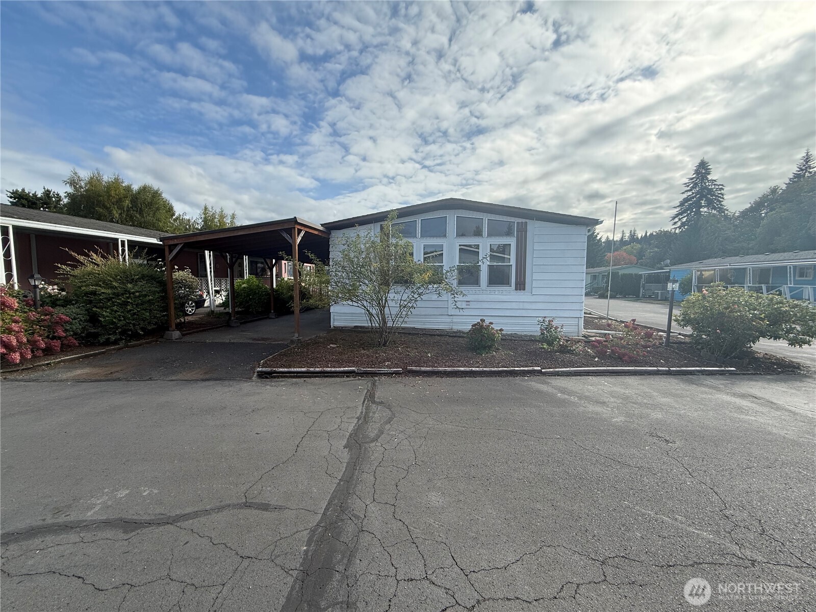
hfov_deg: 102.1
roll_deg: -1.1
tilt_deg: -4.1
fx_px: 330
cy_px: 306
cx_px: 408
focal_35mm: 14
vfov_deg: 85.7
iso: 64
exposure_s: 1/1572
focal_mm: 2.22
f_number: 2.2
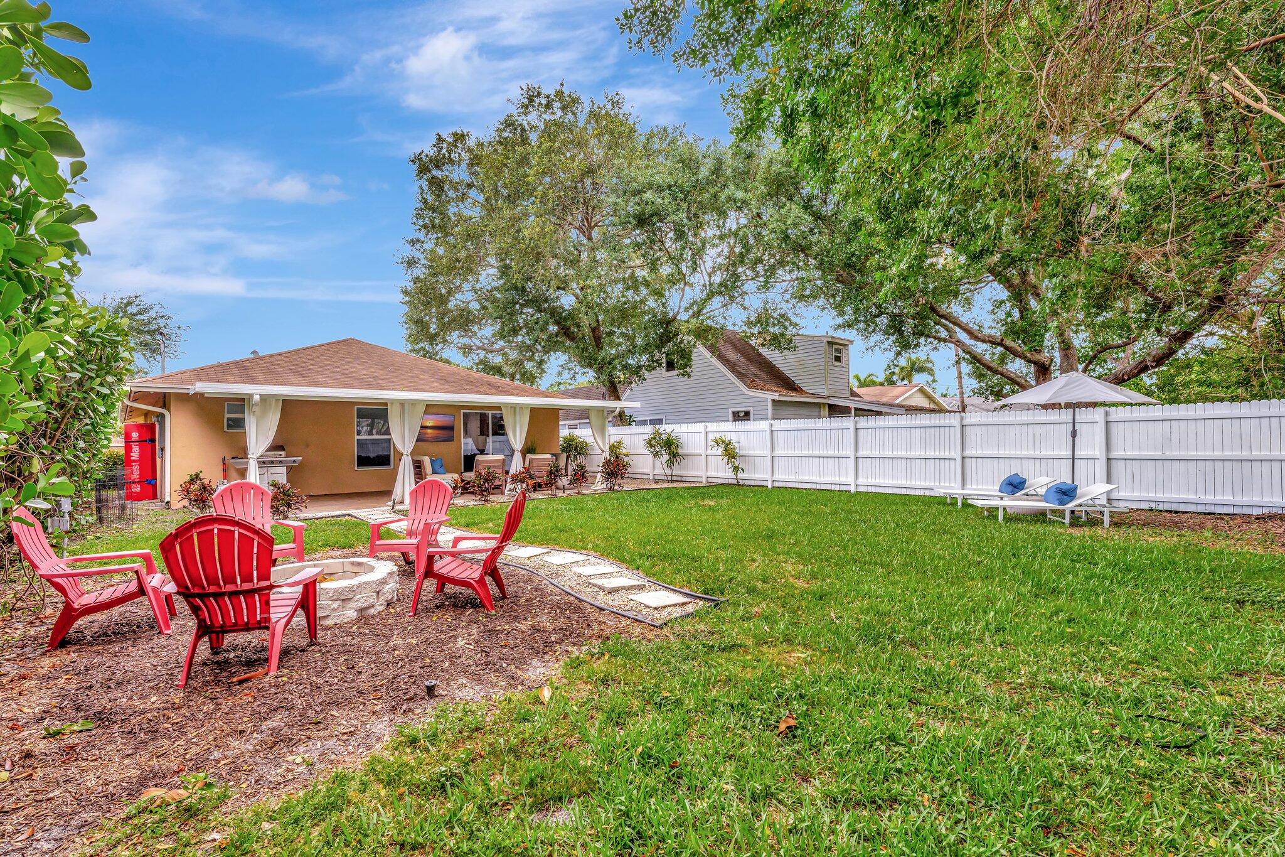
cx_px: 642
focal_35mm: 16
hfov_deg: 97.5
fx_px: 564
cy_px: 428
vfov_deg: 74.4
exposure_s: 1/200
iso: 400
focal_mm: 15.8
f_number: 8
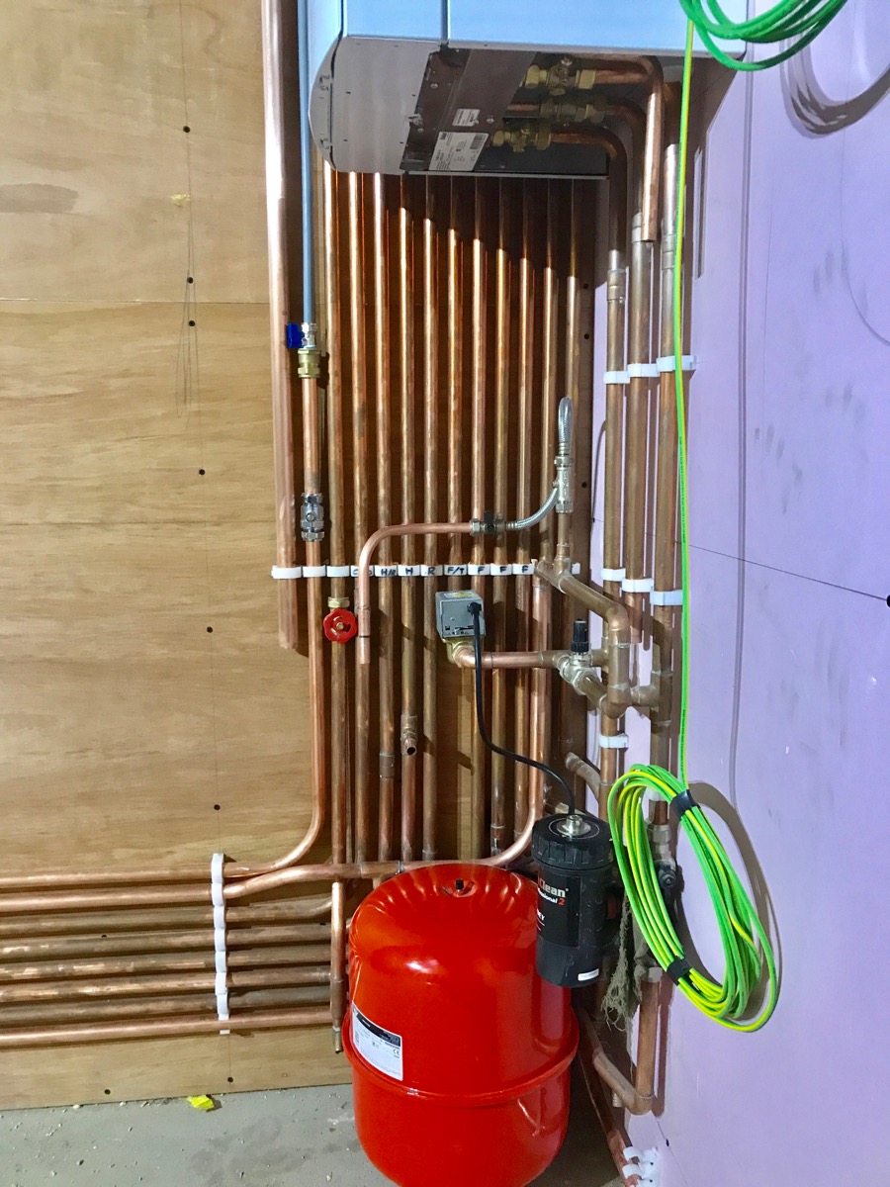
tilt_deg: -7.2
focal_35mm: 28
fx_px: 960
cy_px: 594
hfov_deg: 49.7
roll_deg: +0.1
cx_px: 445
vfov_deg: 63.4
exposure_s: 1/11
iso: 100
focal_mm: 3.99
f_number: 1.8
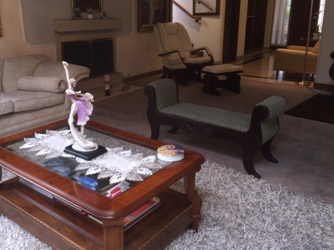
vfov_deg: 41.6
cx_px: 147
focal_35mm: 34
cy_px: 105
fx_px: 328
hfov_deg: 53.8
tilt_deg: -16.1
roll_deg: -0.8
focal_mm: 4.15
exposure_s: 1/30
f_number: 2.2
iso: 40
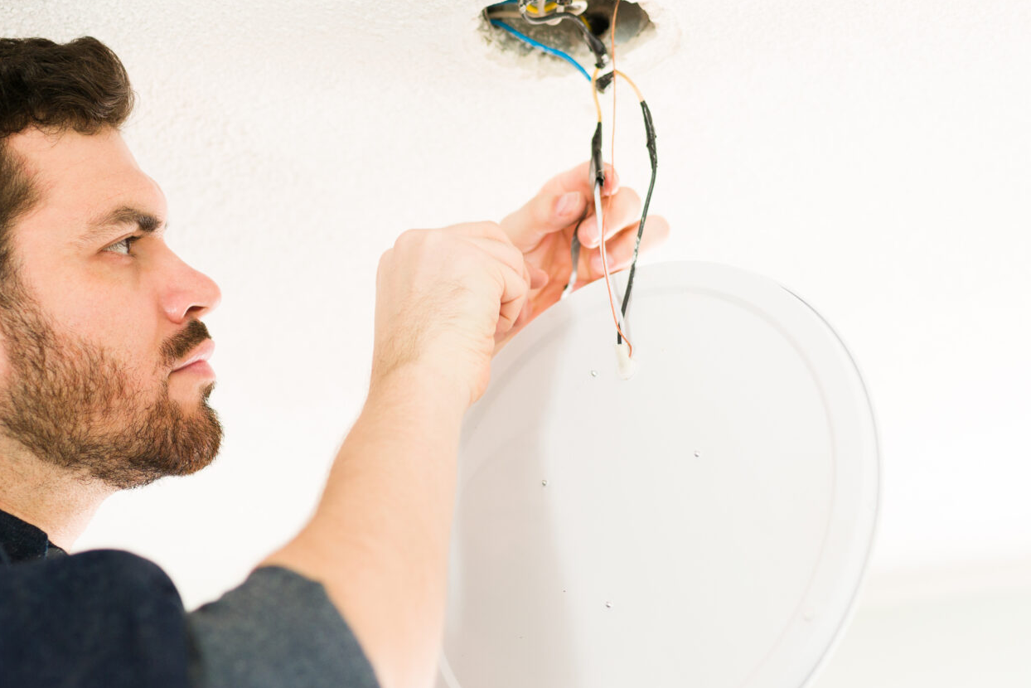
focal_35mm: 72
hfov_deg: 28.0
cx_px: 395
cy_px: 359
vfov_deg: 18.9
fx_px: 2062
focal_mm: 35
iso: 500
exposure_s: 1/100
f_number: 1.8
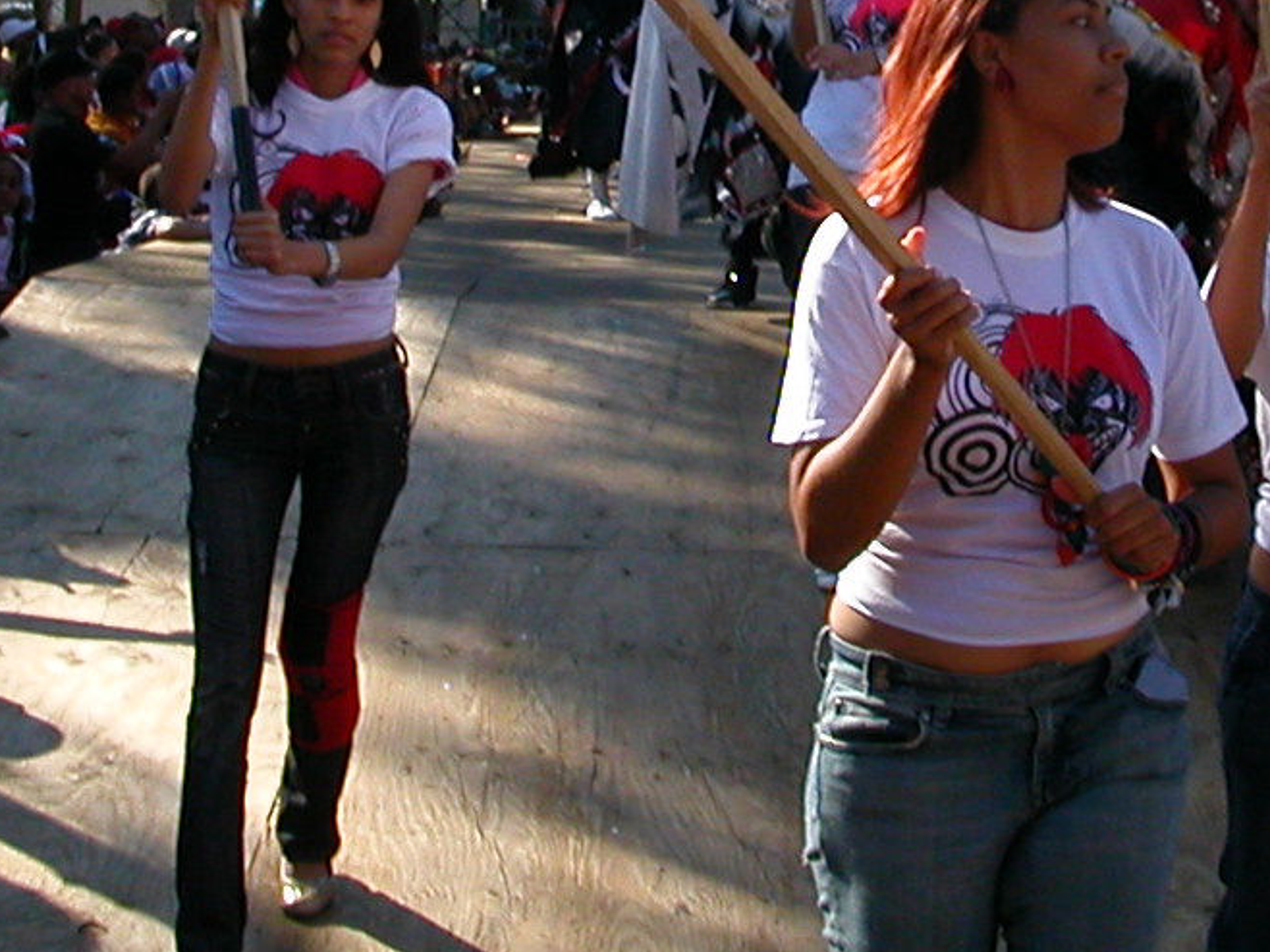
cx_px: 855
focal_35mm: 90
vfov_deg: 16.1
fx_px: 3301
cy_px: 27
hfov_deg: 21.7
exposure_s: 1/358
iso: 100
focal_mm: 5.6
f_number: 4.5
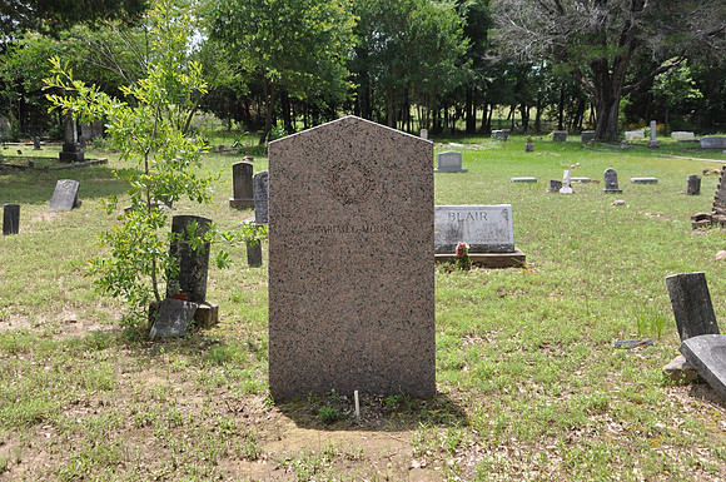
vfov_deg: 34.1
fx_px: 785
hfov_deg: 49.6
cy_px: 241
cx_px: 363
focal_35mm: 39
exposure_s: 1/200
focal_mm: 26
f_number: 7.1
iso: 200
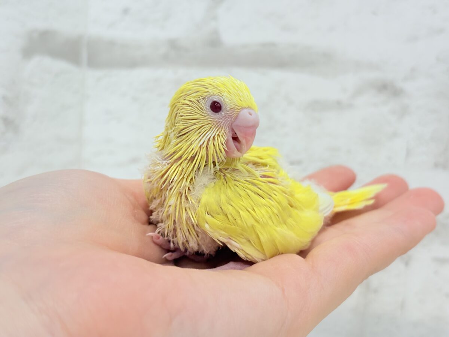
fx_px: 674
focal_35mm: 52
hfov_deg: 36.8
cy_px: 168
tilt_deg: -3.5
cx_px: 224
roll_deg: -2.5
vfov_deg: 28.0
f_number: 1.6
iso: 64
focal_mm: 5.96
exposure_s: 1/100
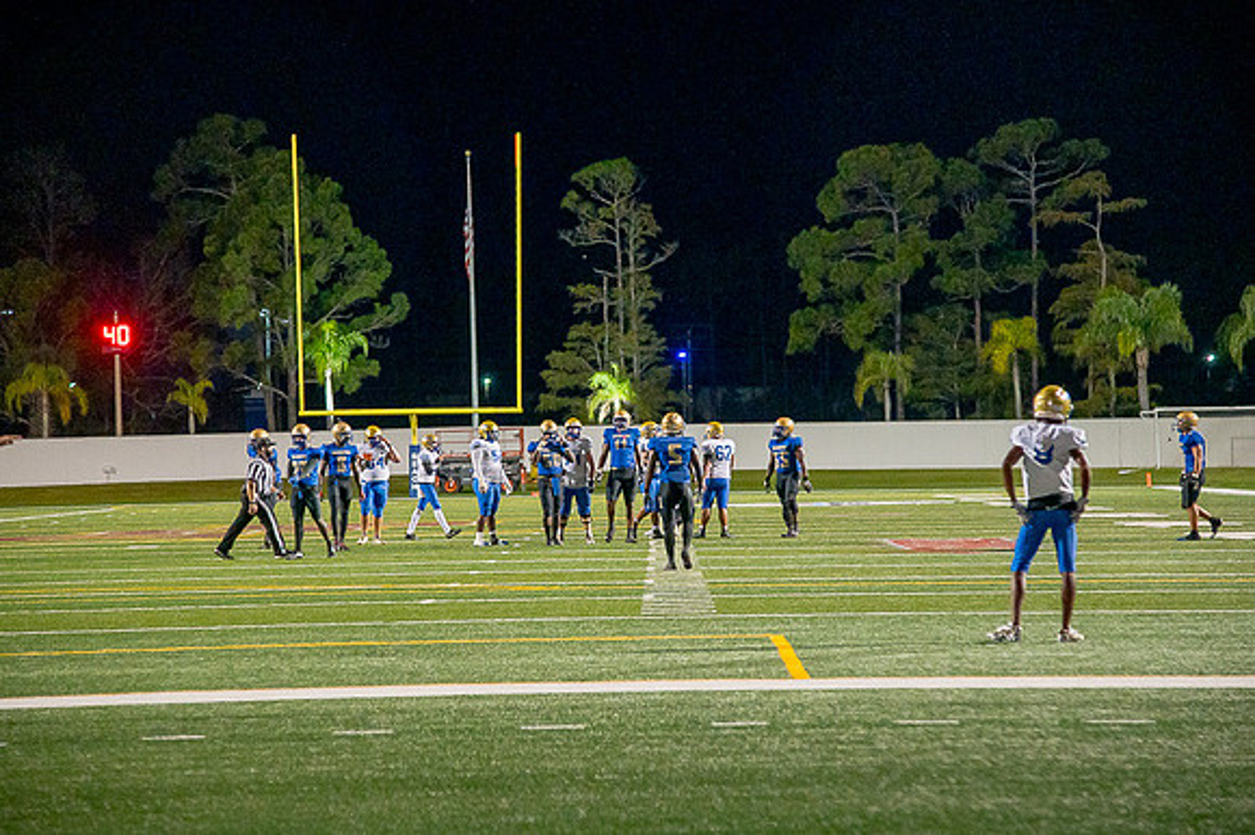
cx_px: 628
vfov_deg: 12.1
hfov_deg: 18.1
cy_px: 418
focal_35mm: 113
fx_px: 3934
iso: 3200
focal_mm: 100
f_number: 4
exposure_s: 1/320
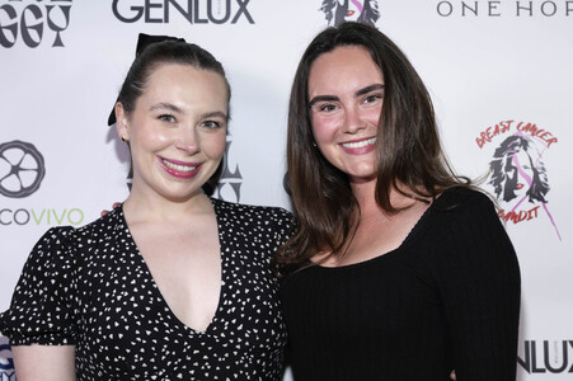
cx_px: 286
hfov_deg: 36.9
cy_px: 190
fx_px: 859
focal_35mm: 54
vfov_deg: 25.0
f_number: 5.6
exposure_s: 1/200
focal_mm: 54
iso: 800
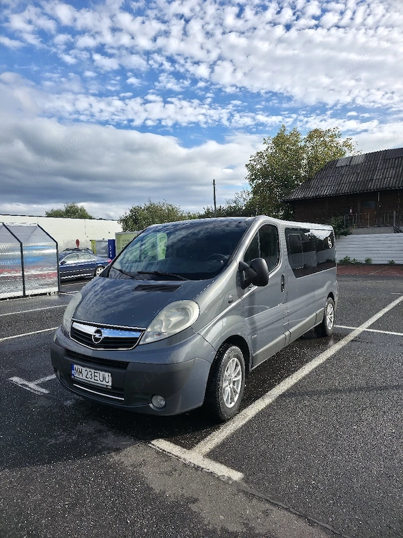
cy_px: 269
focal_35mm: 23
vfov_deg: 73.9
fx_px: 357
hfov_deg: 58.9
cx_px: 202
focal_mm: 6.3
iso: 50
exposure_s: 1/3333
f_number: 1.7
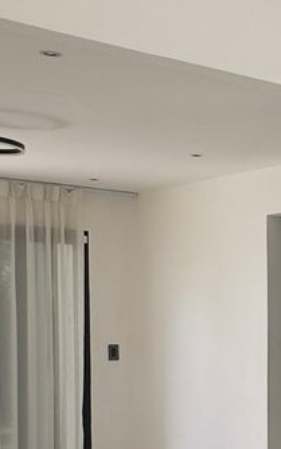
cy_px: 375
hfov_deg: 15.7
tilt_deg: -2.9
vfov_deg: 28.2
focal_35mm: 71
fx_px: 869
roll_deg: -3.2
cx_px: 508
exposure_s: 1/106
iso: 40
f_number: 2.2
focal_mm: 2.22
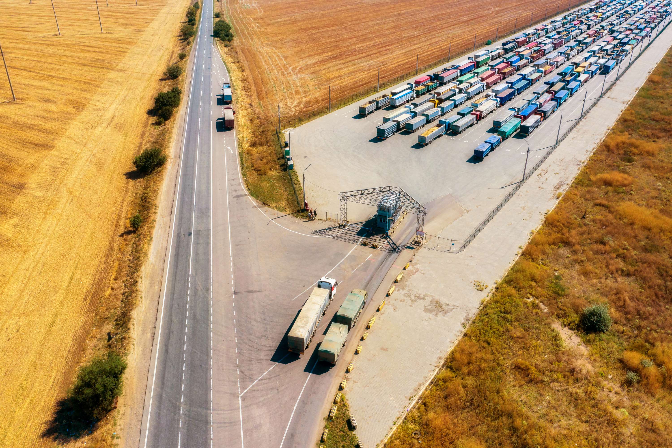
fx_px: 523
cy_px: 224
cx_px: 336
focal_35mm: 28
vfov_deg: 46.4
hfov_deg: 65.5
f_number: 6.3
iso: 100
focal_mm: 10.3
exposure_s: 1/400
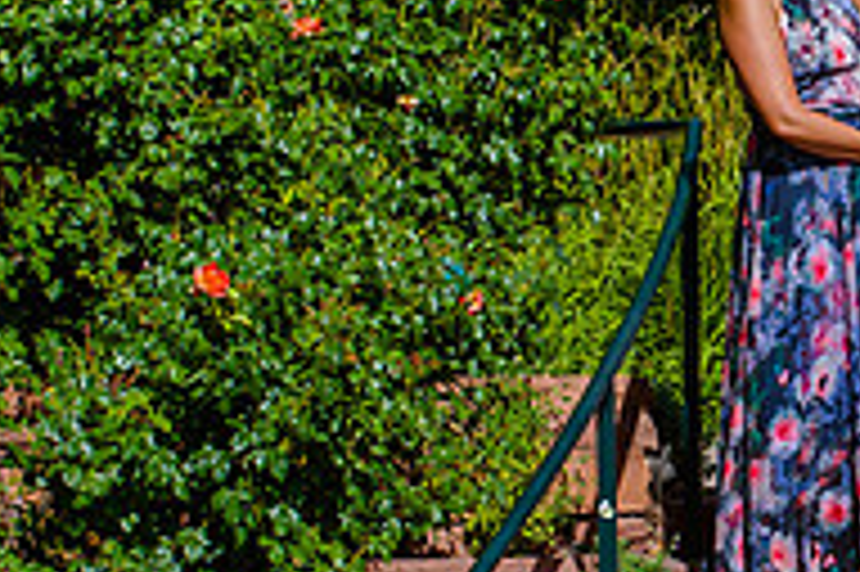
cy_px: 203
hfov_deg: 5.1
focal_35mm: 406
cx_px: 855
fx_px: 9690
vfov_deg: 3.4
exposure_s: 1/640
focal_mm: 120
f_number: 6.3
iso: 200
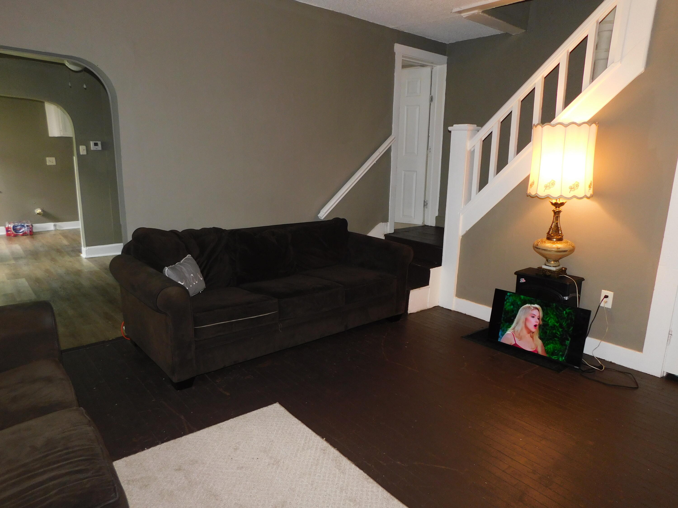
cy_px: 254
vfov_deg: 58.9
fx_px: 450
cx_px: 339
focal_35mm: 23
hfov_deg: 73.9
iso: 200
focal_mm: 4
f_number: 3
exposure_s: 1/30
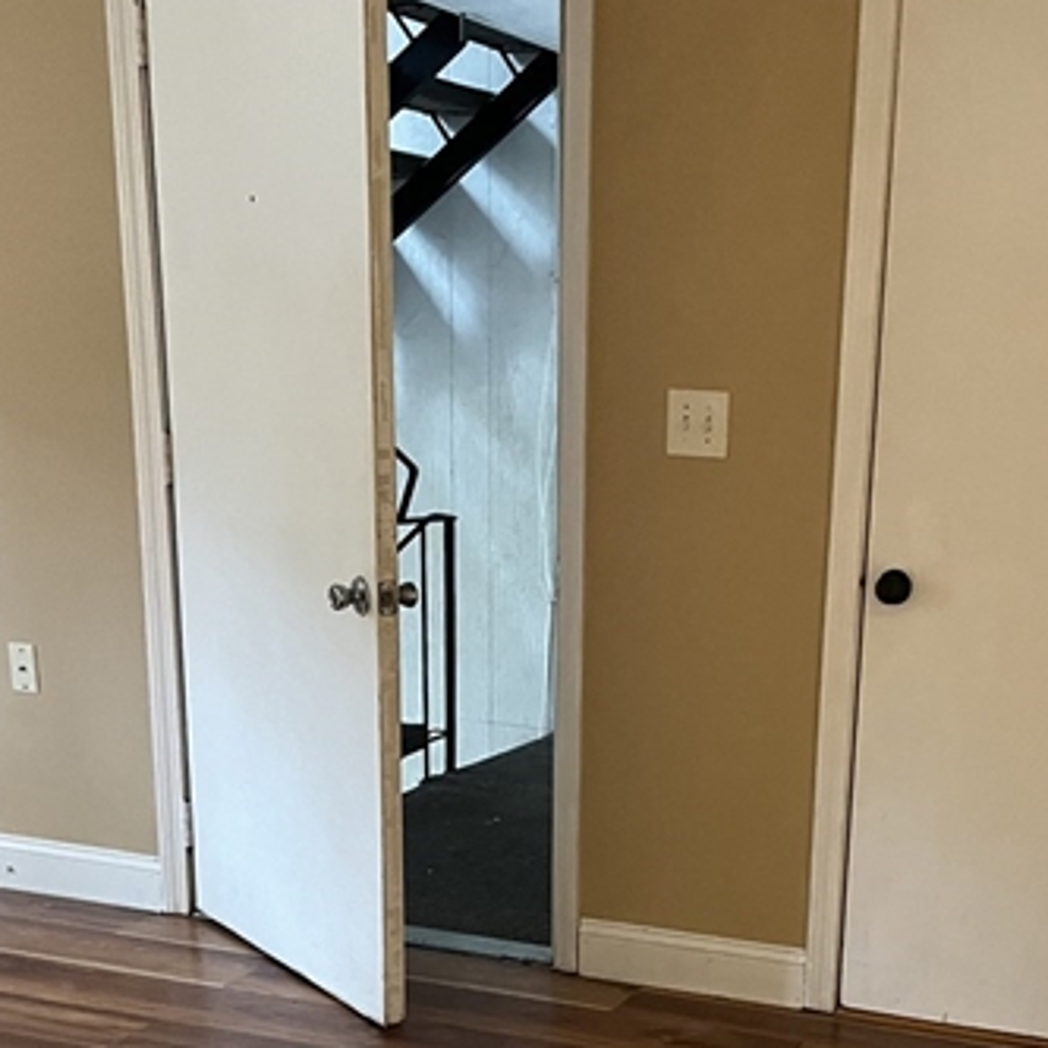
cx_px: 762
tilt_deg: -19.2
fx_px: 1815
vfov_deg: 31.0
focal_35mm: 53
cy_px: 910
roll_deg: -2.1
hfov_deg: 31.7
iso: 500
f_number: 1.6
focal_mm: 5.1
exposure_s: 1/40
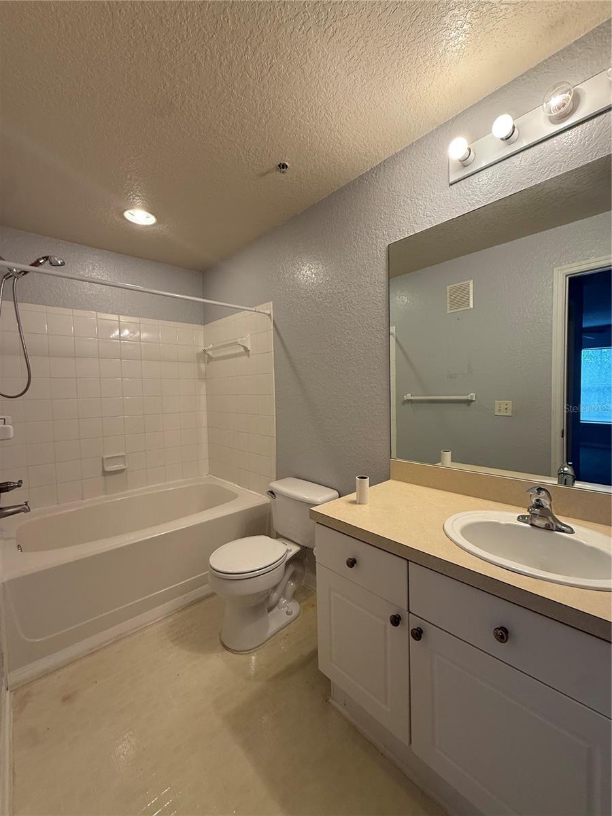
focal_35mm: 14
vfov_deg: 102.1
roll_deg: +1.6
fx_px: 330
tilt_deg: -1.5
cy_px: 408
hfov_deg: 85.7
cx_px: 306
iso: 160
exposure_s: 1/120
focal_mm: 2.22
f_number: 2.2
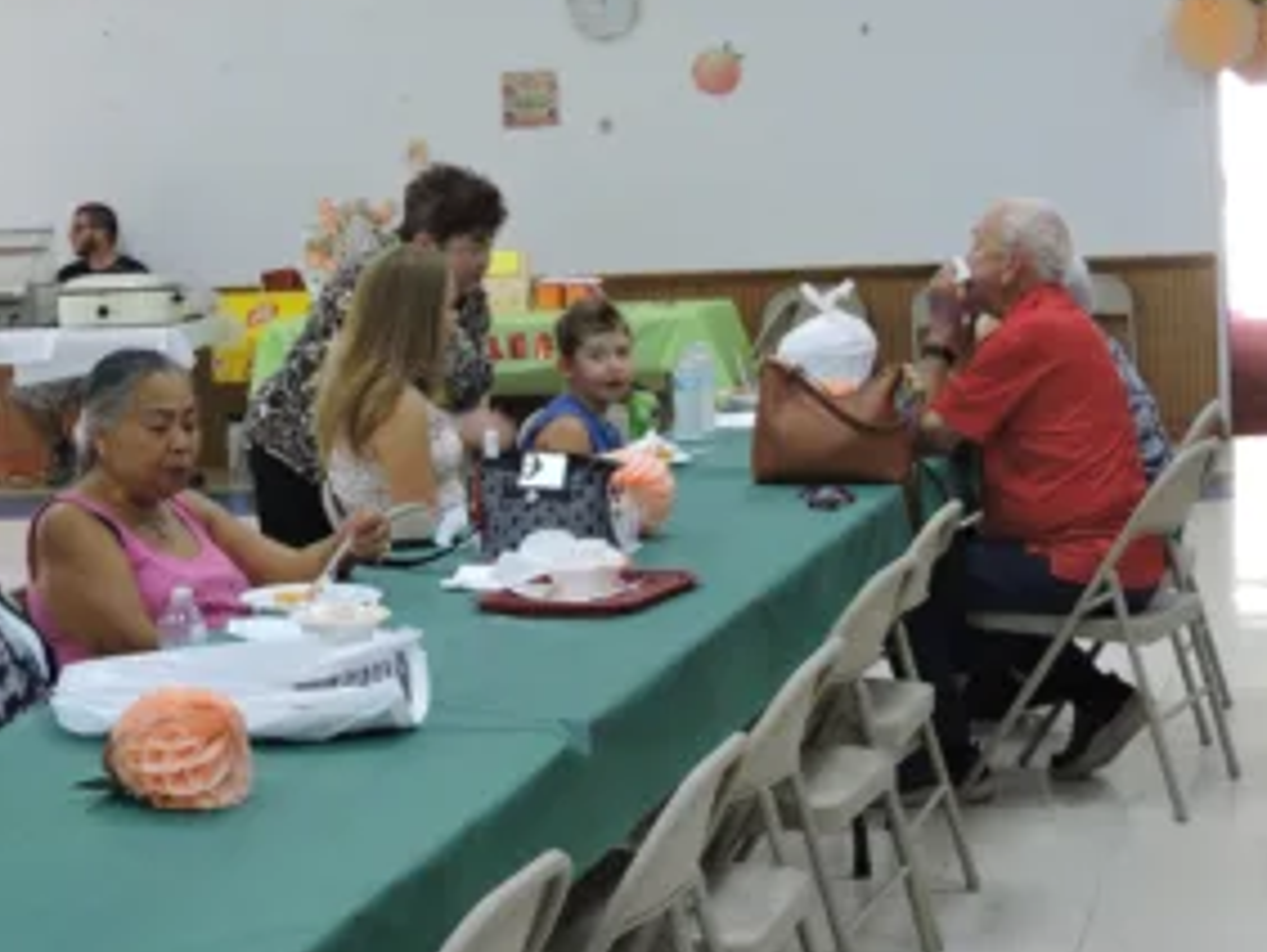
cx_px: 391
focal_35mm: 85
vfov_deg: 17.3
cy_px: 296
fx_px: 3114
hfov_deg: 22.9
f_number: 3.7
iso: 400
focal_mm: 10.7
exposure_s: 1/50
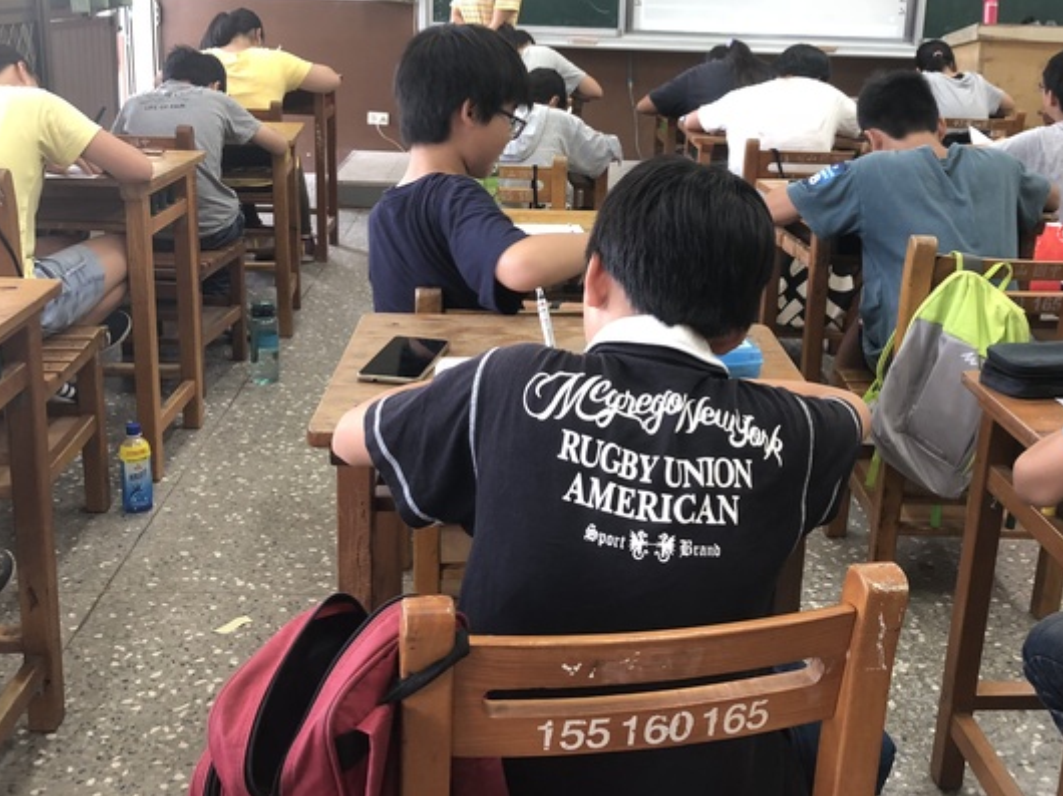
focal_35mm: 37
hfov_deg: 50.1
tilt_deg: -14.0
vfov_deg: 38.3
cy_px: 284
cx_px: 590
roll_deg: -2.4
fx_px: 1136
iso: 40
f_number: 1.8
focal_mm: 4
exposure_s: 1/24
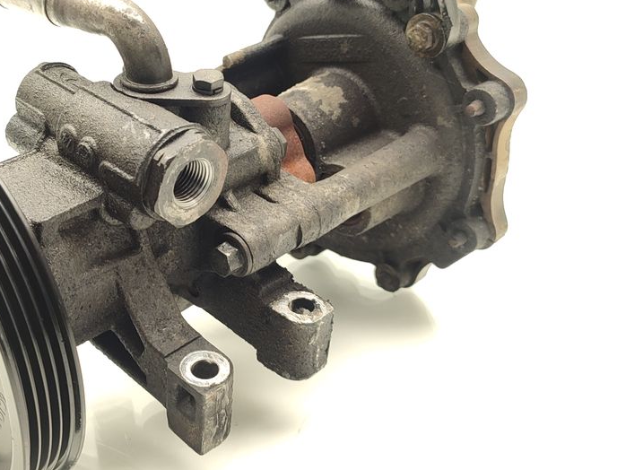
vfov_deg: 32.7
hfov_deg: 42.3
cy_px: 172
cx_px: 204
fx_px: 796
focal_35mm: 44
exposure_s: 1/100
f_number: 1.89
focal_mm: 5.89
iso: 250
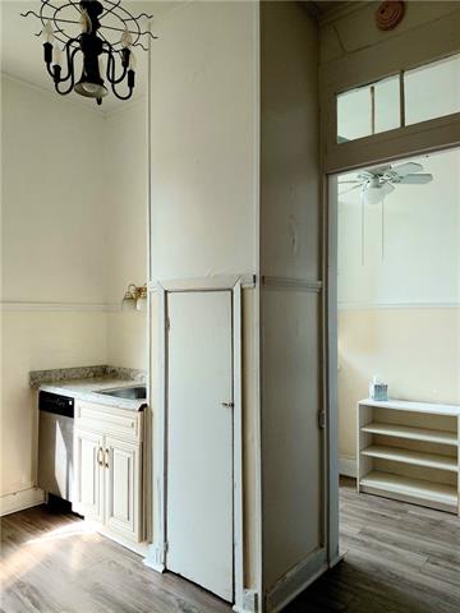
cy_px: 306
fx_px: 443
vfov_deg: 69.4
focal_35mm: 25
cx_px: 230
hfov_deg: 54.9
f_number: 1.8
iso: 64
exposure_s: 1/120
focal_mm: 4.69
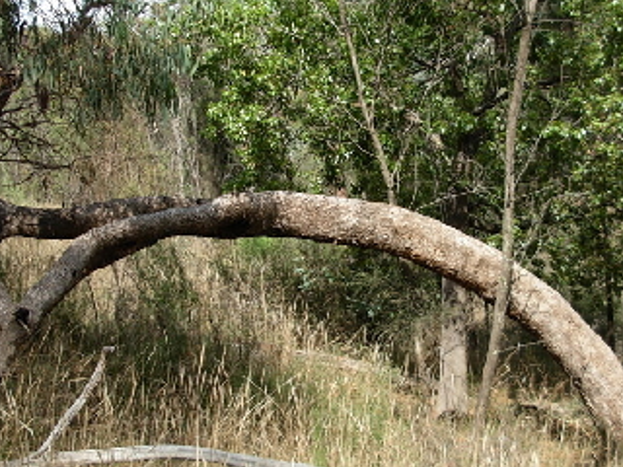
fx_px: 1026
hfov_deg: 33.7
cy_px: 232
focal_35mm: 57
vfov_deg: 25.7
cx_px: 269
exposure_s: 1/592
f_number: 2.9
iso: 79
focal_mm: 6.3
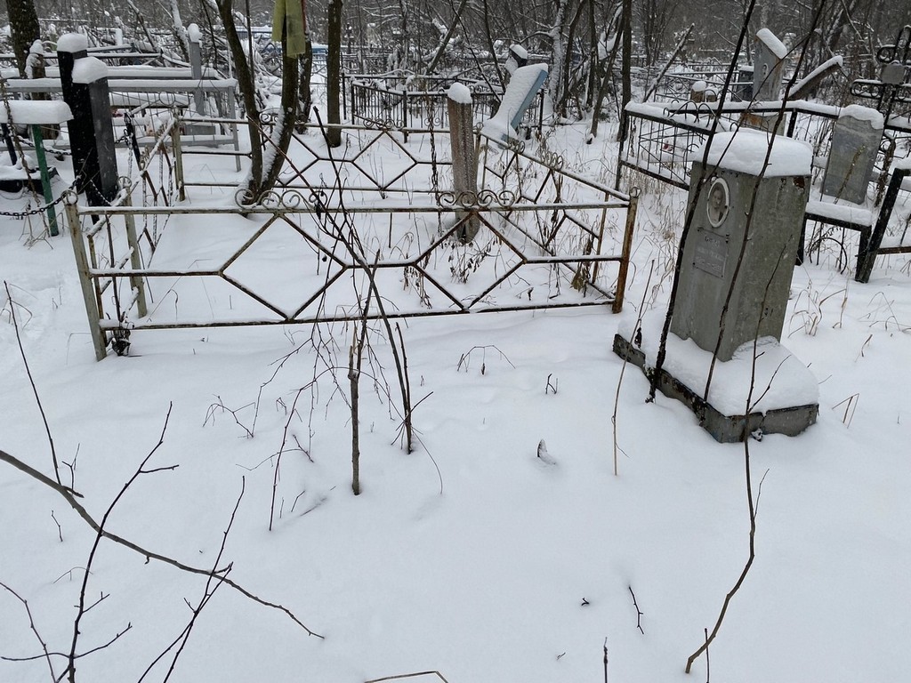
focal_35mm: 26
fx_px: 684
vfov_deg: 53.1
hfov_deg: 67.3
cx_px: 456
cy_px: 342
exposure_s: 1/121
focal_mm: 4.25
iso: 64
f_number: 1.8
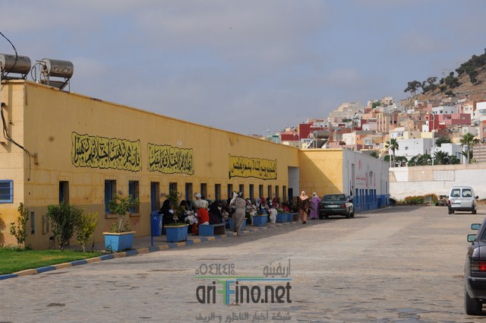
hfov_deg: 24.6
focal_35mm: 82
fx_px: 1112
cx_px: 243
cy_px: 162
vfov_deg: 16.5
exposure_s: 1/500
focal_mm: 55
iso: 200
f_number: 11
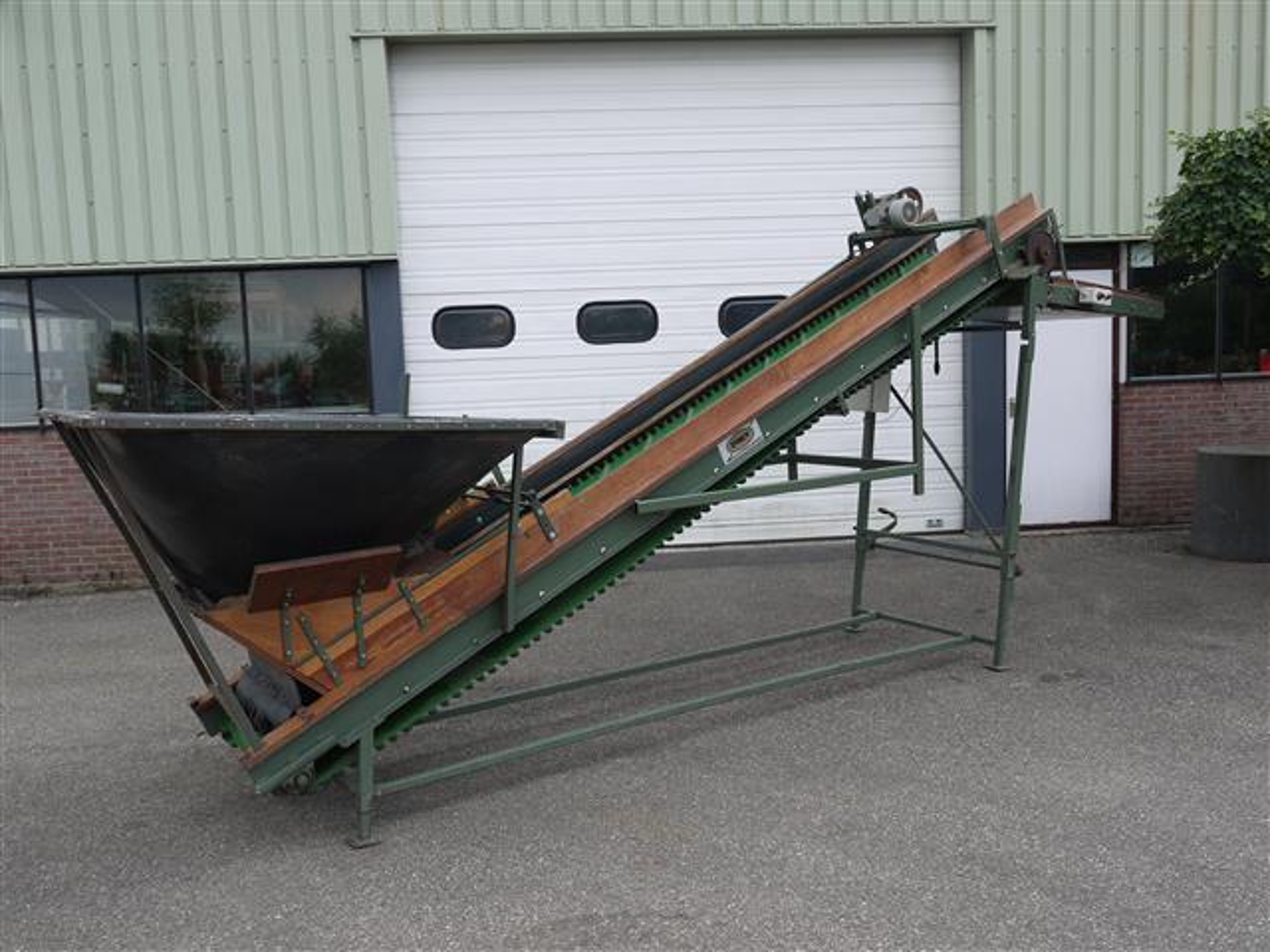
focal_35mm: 32
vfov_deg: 44.2
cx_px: 635
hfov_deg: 56.8
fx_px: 1174
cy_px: 476
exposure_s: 1/250
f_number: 6.3
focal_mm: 16
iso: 100
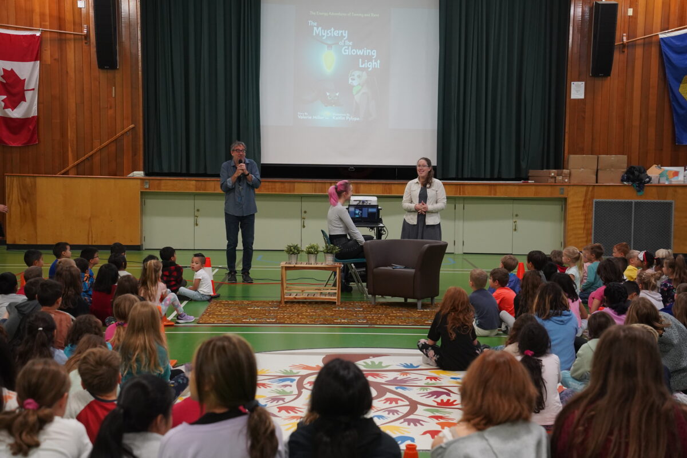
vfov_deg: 21.6
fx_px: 1202
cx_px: 344
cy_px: 229
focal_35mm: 63
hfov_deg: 31.9
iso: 4000
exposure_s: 1/125
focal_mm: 63
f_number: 5.6
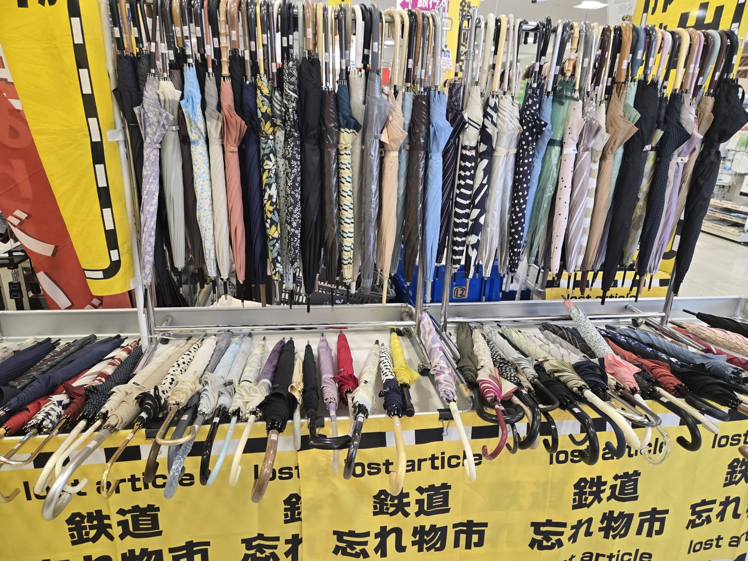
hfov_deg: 73.9
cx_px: 374
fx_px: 497
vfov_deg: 58.9
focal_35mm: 23
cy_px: 280
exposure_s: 1/180
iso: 160
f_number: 1.8
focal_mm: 5.4
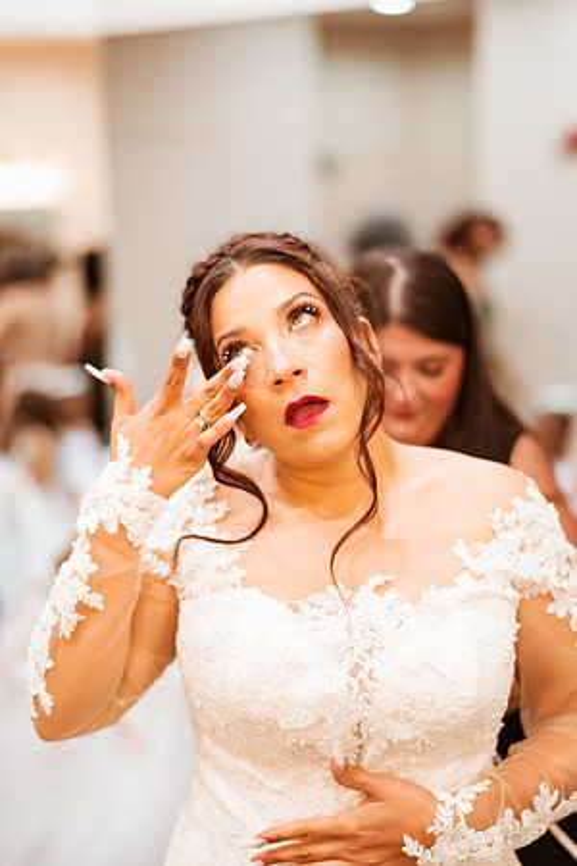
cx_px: 288
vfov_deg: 34.5
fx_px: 1394
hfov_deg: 23.4
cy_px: 433
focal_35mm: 58
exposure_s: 1/640
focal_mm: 58
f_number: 1.4
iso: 1000
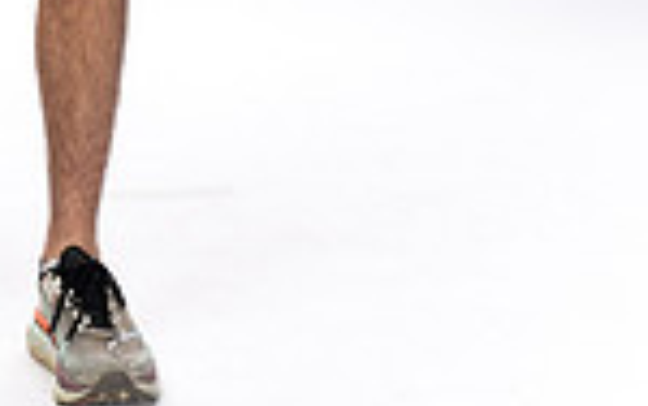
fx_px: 2969
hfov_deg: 12.4
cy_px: -479
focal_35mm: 168
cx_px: 86
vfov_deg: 7.4
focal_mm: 55
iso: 640
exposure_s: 1/250
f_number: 8
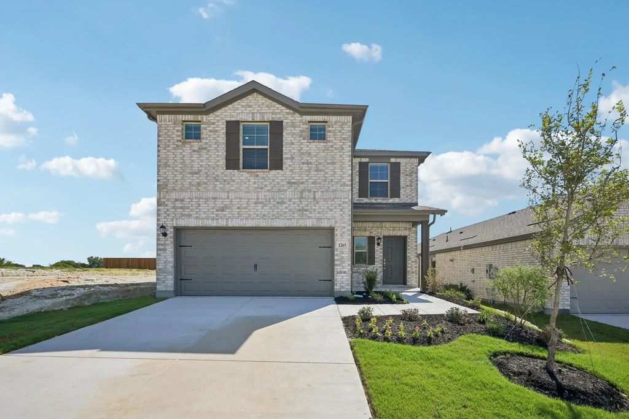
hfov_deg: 104.2
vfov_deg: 81.2
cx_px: 314
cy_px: 210
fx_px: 245
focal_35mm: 14
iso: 250
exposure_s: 1/1000
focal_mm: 14
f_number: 9
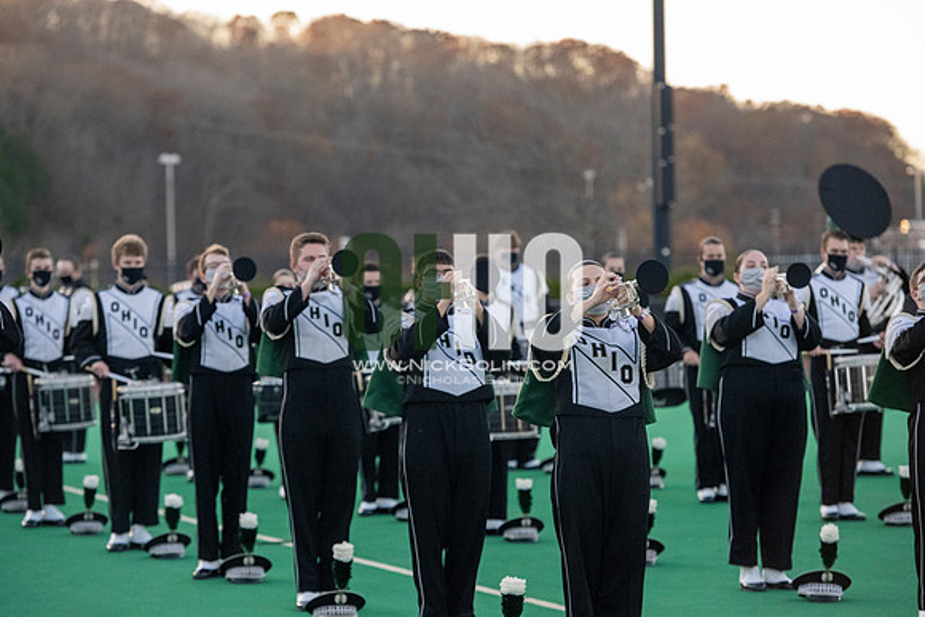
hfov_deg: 13.7
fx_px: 3855
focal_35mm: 150
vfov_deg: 9.2
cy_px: 308
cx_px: 462
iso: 5000
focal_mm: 150
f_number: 4.5
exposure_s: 1/5000
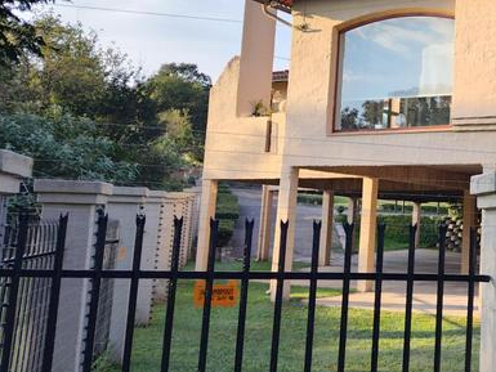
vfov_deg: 26.9
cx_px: 508
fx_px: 774
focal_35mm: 54
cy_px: 118
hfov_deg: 32.4
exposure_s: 1/334
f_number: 1.8
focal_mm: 4.7
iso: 100
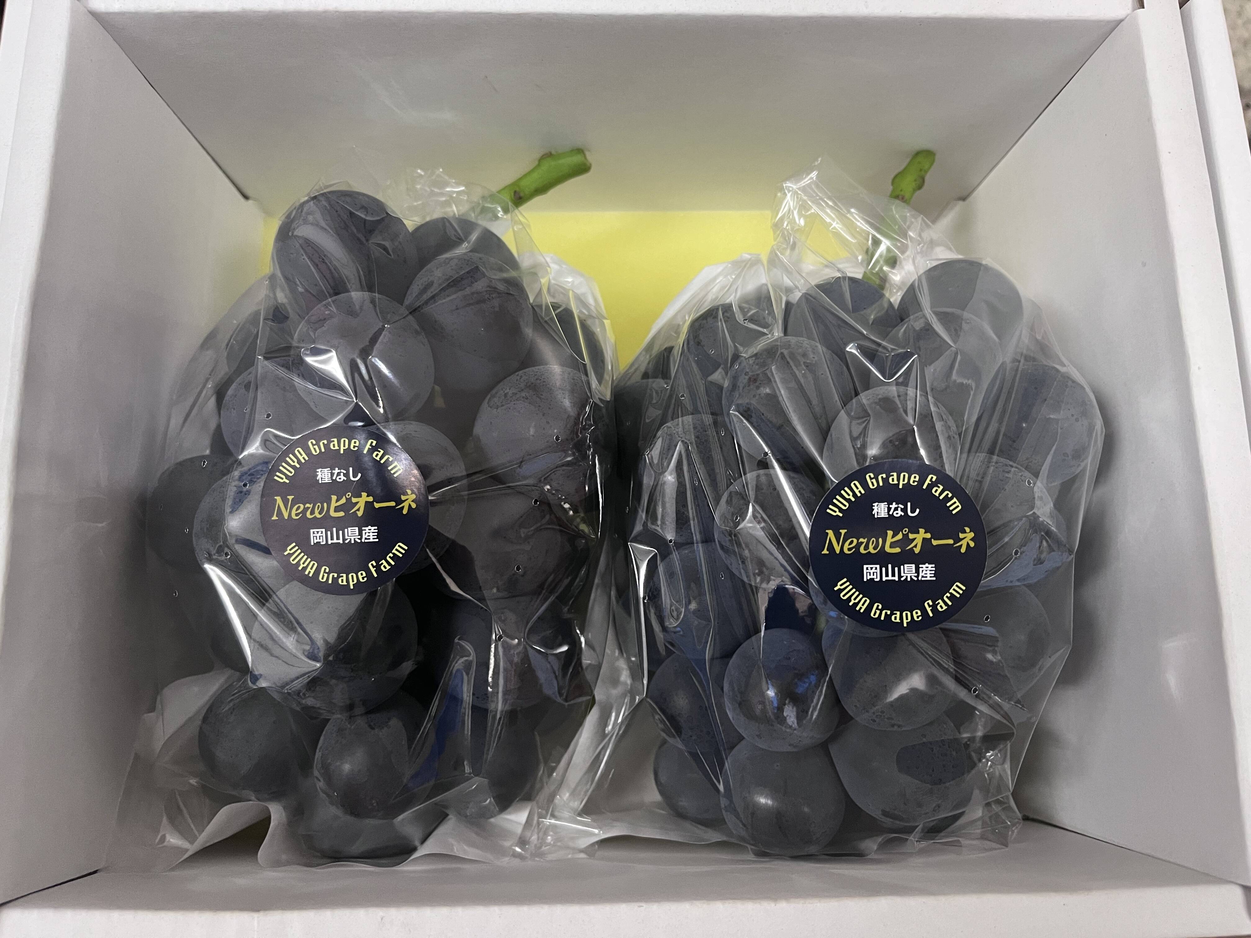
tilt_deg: -33.5
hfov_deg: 67.3
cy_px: 469
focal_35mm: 26
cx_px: 626
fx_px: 940
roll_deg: +1.7
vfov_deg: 53.1
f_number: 1.6
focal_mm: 5.1
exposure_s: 1/60
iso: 320
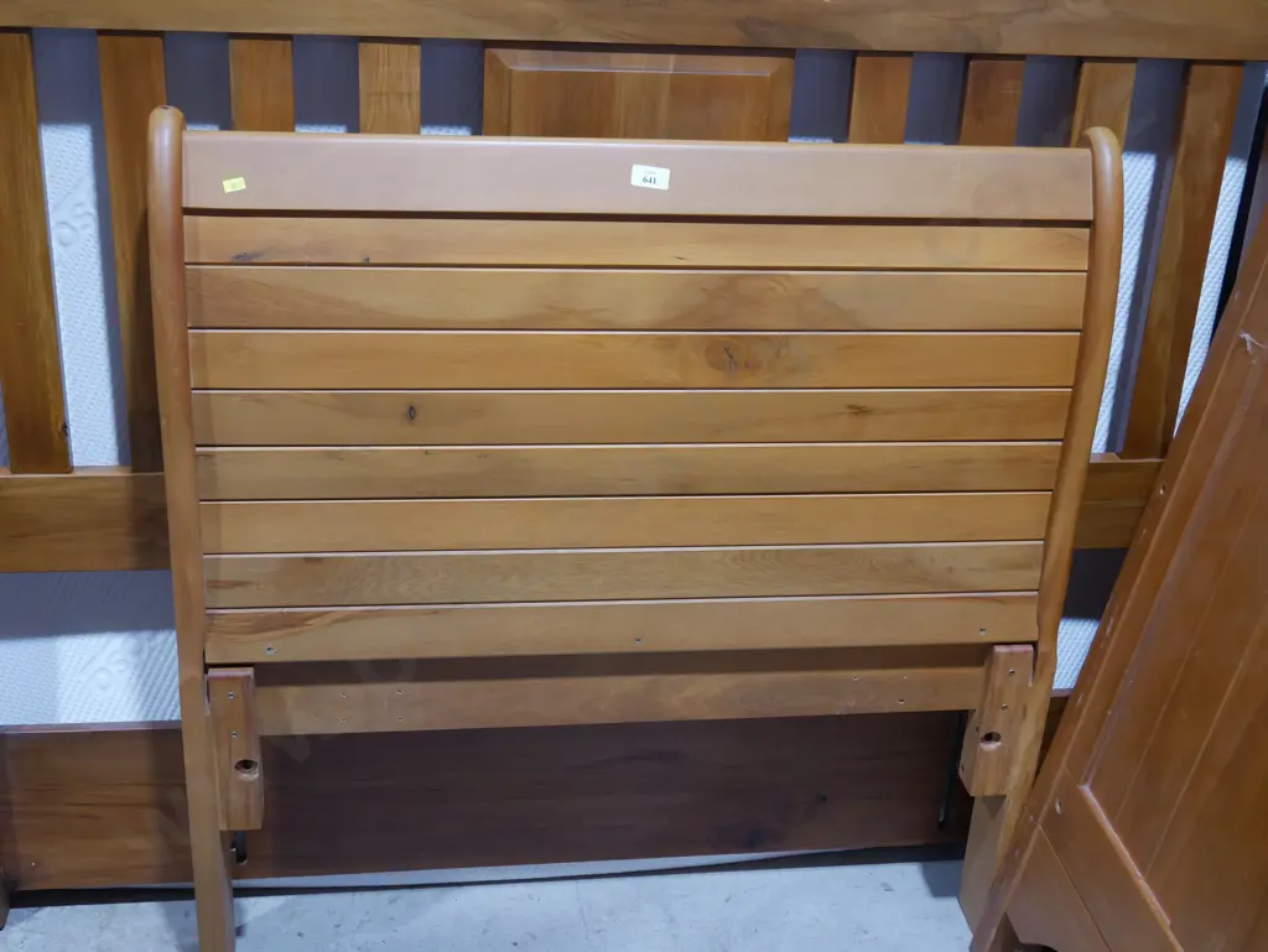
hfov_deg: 42.9
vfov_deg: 32.9
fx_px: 1612
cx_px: 634
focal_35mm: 44
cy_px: 476
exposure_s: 1/60
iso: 640
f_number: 4.7
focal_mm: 22
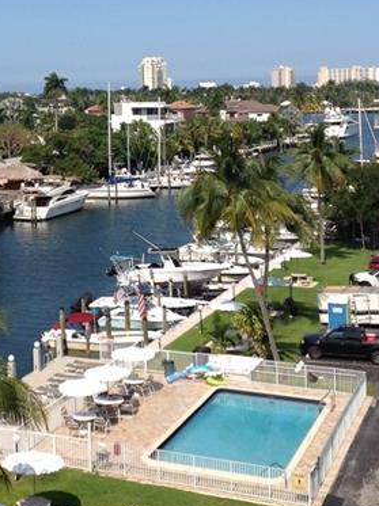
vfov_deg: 26.8
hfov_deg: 20.1
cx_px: 54
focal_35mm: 72
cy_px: 145
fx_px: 1053
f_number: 2.4
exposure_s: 1/2326
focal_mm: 4.28
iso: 50
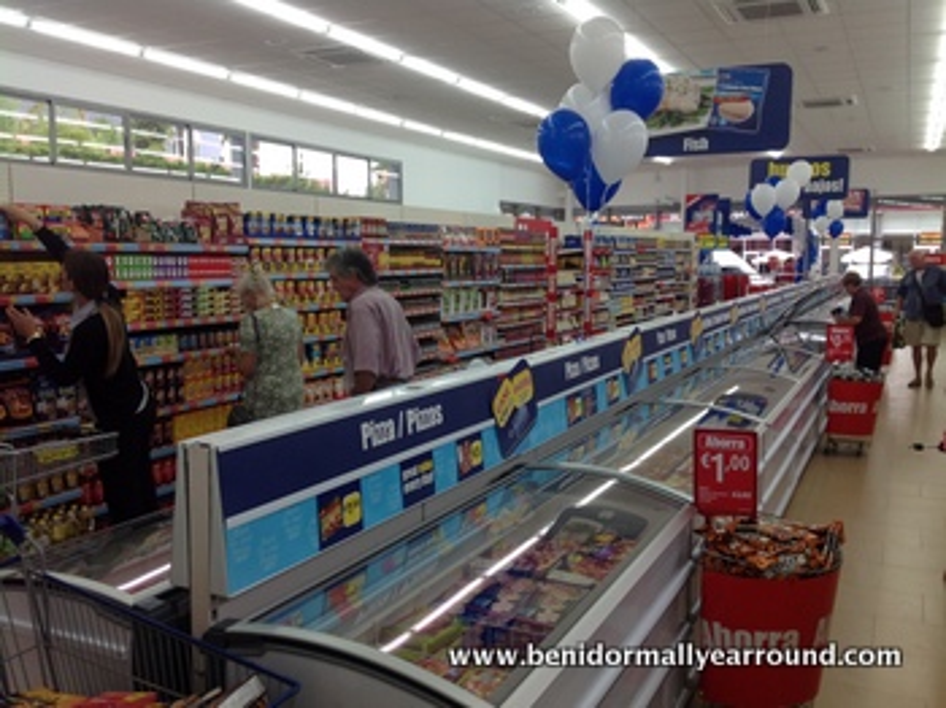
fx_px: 956
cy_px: 354
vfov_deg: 40.7
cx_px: 473
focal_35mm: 35
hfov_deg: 52.7
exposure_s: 1/120
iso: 64
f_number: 2.4
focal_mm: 4.28
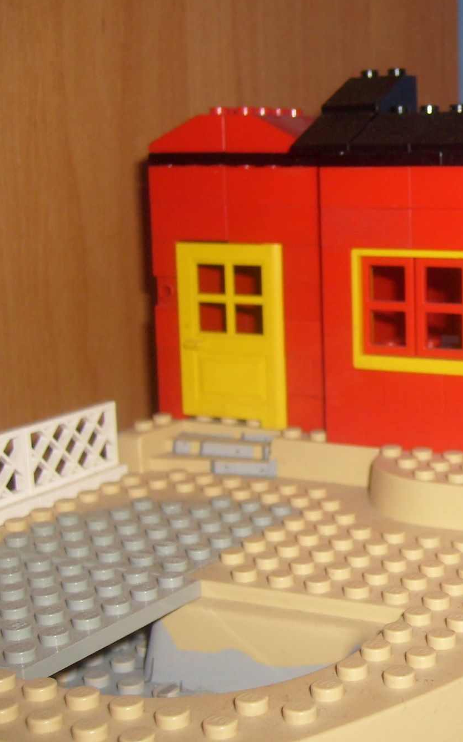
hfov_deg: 21.4
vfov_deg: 35.7
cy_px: 351
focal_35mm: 57
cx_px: 532
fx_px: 1151
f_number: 2.8
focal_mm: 5.8
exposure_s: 1/45
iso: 100
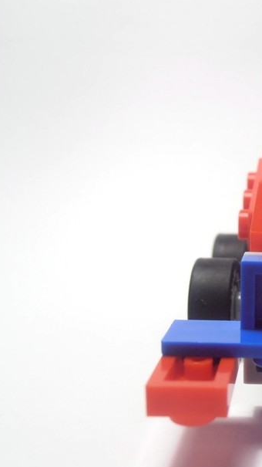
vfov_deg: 34.9
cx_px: 327
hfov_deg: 18.8
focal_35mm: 60
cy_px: 257
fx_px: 742
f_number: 3.9
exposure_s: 1/50
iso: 80
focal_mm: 6.61
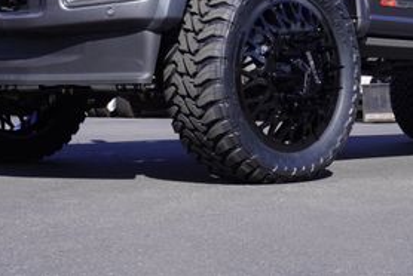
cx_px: 300
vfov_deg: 16.0
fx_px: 953
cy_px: -39
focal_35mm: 83
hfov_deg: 24.2
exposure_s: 1/125
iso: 100
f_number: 9
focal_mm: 24
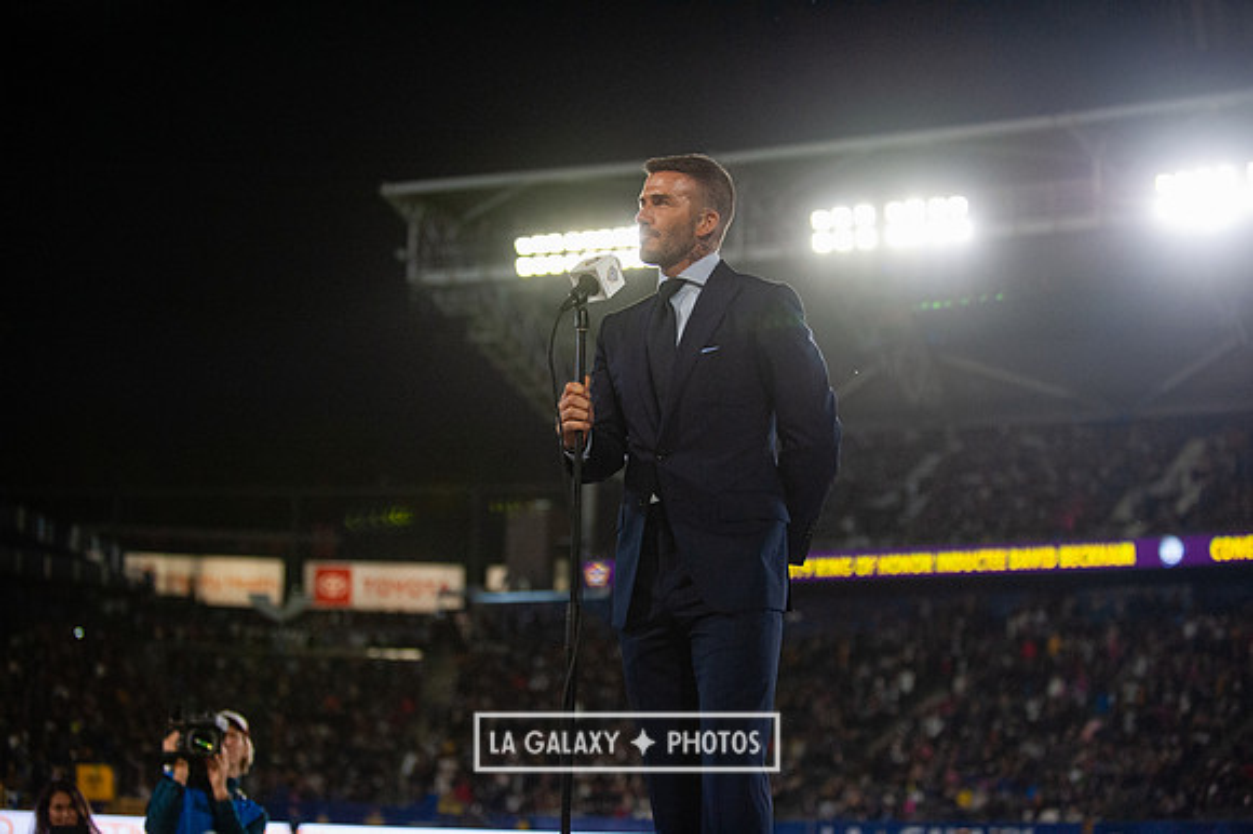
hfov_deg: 28.9
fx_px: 2435
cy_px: 417
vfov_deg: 19.4
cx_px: 626
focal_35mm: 70
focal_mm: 70
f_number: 2.8
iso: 3200
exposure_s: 1/3200
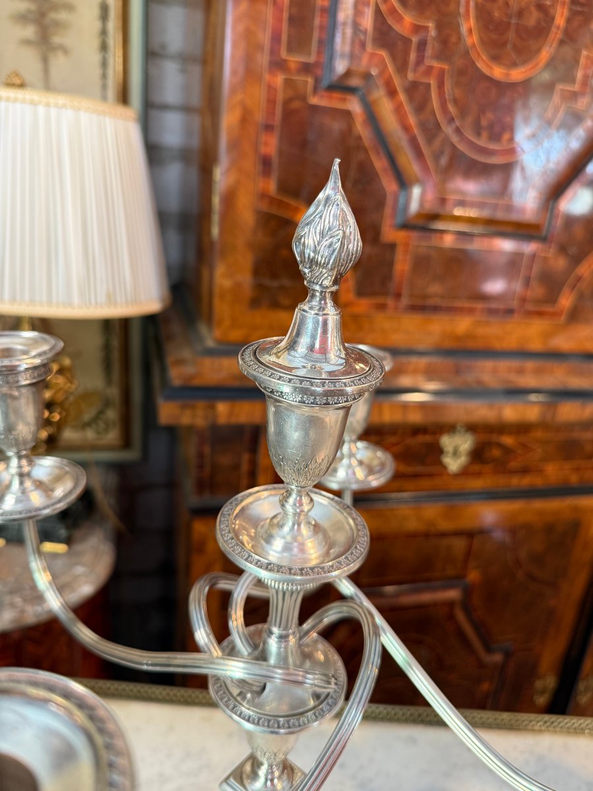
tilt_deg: -18.3
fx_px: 548
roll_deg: -4.8
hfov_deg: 56.8
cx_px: 296
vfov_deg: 71.6
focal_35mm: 24
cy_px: 396
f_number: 1.78
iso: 200
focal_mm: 6.76
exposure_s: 1/50
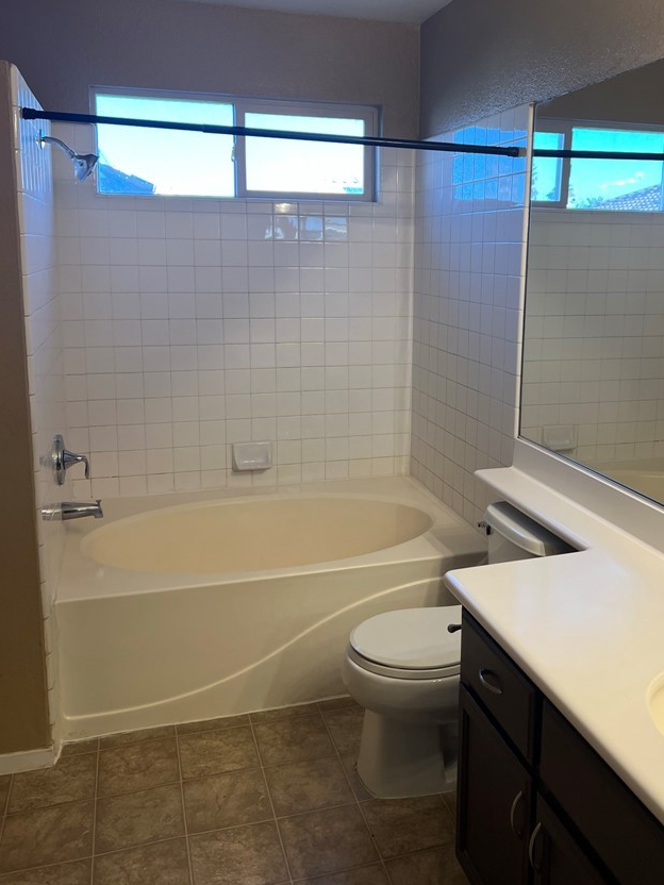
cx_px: 394
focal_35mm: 32
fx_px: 818
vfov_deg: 56.7
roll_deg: -1.7
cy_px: 389
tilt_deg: -7.9
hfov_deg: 44.0
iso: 100
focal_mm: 5.7
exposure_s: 1/120
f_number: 1.5
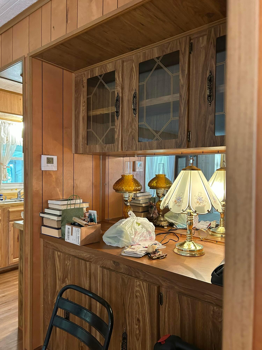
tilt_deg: -1.9
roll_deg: -0.8
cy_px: 175
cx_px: 131
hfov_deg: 53.1
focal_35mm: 26
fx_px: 262
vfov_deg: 67.3
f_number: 1.5
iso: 500
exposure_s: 1/60
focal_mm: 5.7
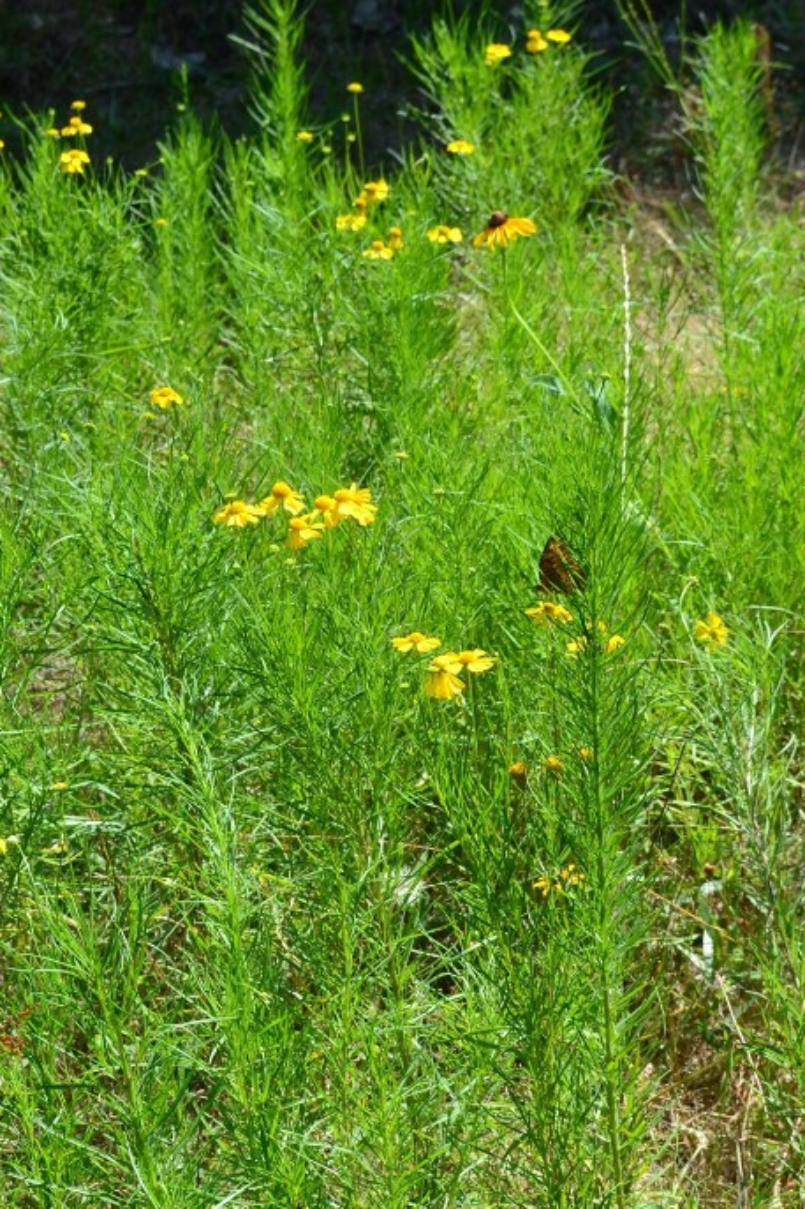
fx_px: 4228
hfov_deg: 10.9
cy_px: 583
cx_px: 562
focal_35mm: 126
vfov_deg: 16.3
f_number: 10
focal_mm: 50
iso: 400
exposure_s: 1/320
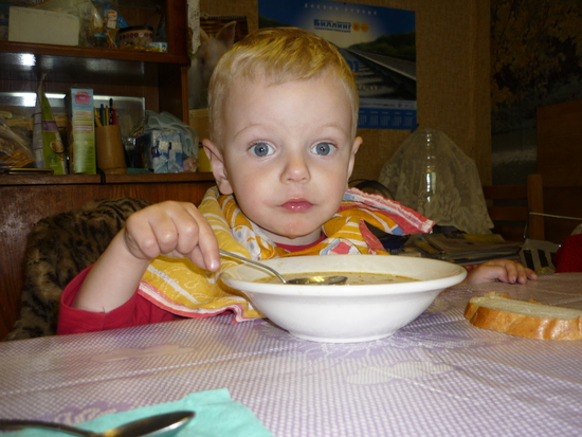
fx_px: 555
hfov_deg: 55.3
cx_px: 291
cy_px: 218
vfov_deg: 43.0
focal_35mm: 33
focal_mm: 5.5
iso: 100
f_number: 2.8
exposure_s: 1/30
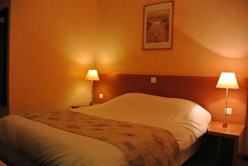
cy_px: 83
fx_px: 200
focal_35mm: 29
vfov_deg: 45.1
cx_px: 124
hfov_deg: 63.6
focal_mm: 11
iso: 1100
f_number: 3.5
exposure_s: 1/60
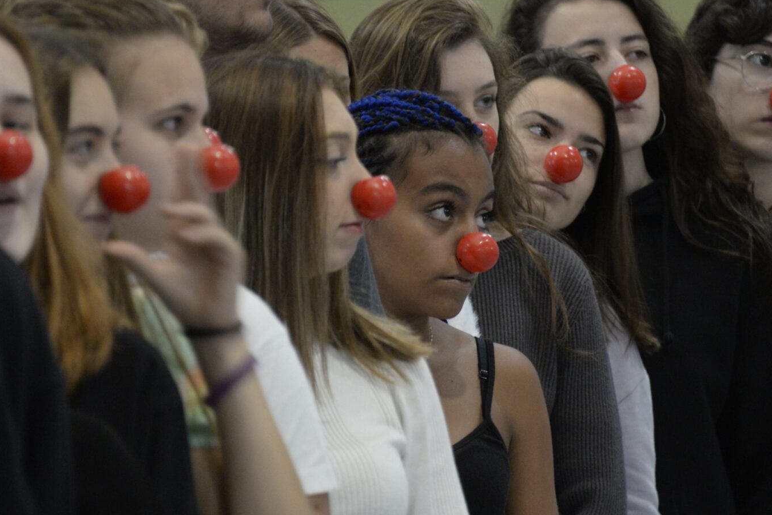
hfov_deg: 3.6
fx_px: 12205
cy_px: 217
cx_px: 419
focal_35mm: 569
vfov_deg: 2.4
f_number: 5.6
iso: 2500
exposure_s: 1/25
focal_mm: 300
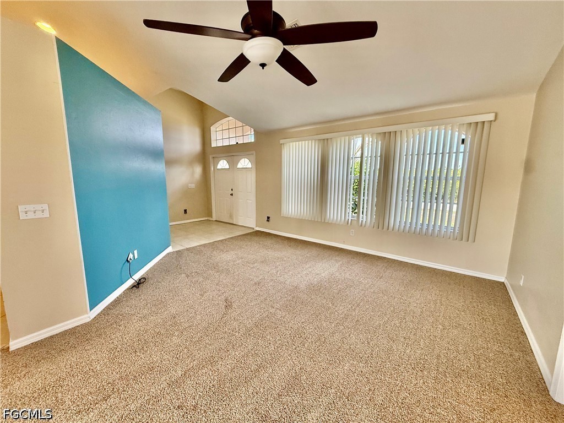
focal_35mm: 14
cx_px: 282
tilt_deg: -7.6
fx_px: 228
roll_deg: -0.6
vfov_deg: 85.7
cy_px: 212
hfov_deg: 102.1
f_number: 2.2
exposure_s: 1/120
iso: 200
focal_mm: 2.22
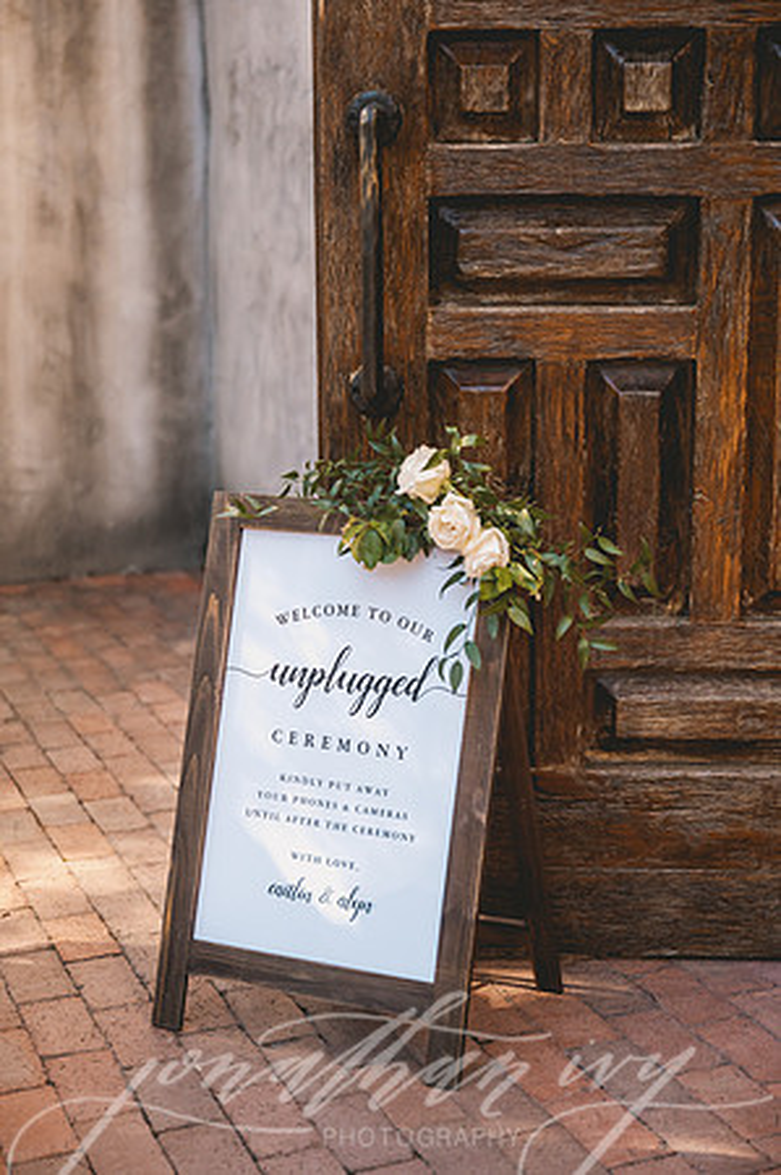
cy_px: 588
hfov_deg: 23.7
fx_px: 1859
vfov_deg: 35.1
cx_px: 390
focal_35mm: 57
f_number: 2.8
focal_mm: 57
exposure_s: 1/6400
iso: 2000
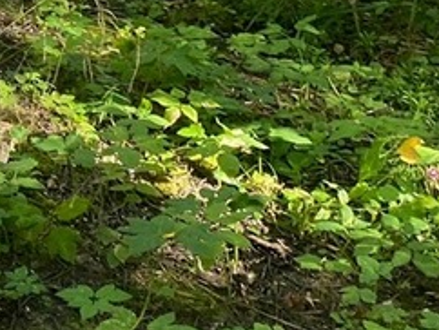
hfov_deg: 15.6
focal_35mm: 110
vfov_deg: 13.0
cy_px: -100
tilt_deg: -19.4
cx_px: -328
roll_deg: -2.4
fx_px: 1396
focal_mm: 4.25
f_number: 1.8
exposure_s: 1/121
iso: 80
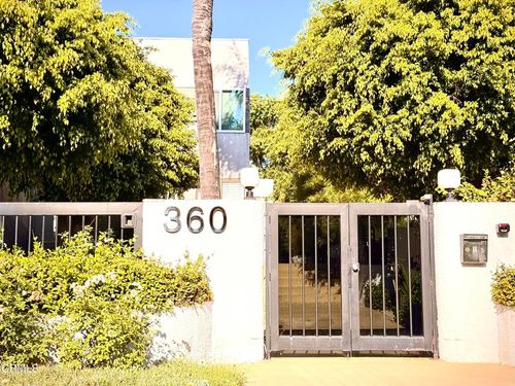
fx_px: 714
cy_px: 193
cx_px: 258
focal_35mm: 48
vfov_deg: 30.3
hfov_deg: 39.7
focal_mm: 6.76
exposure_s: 1/2033
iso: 100
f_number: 1.78
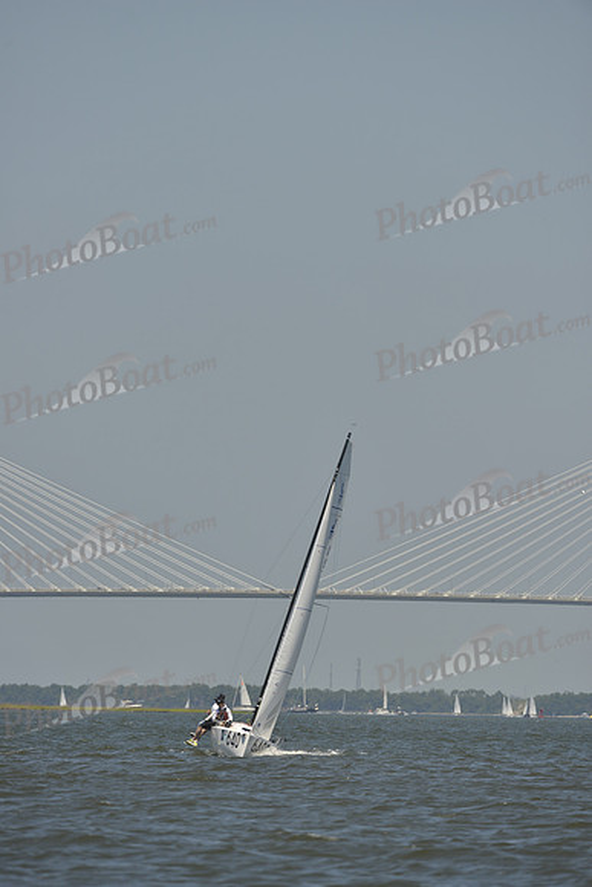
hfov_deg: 3.4
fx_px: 9860
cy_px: 444
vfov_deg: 5.2
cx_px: 296
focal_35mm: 400
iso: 200
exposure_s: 1/1250
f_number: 7.1
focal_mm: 400
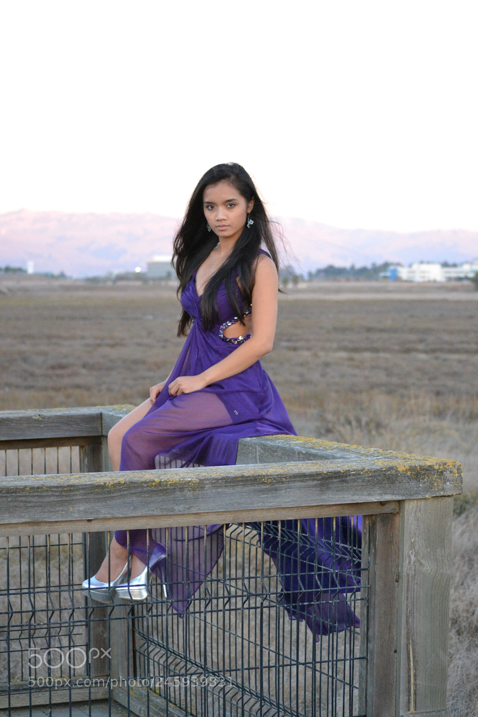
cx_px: 239
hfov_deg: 16.6
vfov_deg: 24.6
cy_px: 358
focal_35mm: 82
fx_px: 1643
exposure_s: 1/500
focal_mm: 55
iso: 3200
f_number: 4
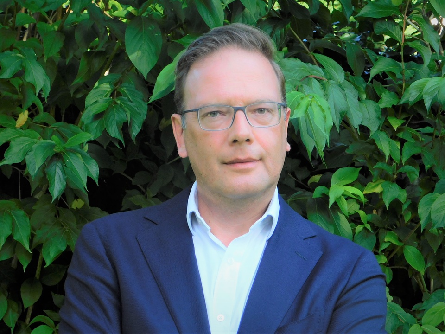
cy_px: 167
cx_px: 222
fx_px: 1170
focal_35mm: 91
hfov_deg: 21.5
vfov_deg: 16.2
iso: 125
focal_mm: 16.1
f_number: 4.5
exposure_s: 1/80
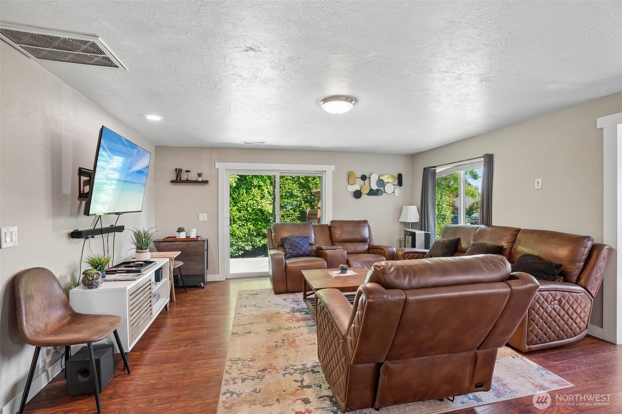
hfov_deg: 96.7
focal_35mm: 16
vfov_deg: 73.7
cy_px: 207
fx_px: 276
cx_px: 311
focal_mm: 16
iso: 400
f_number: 8
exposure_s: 1/13
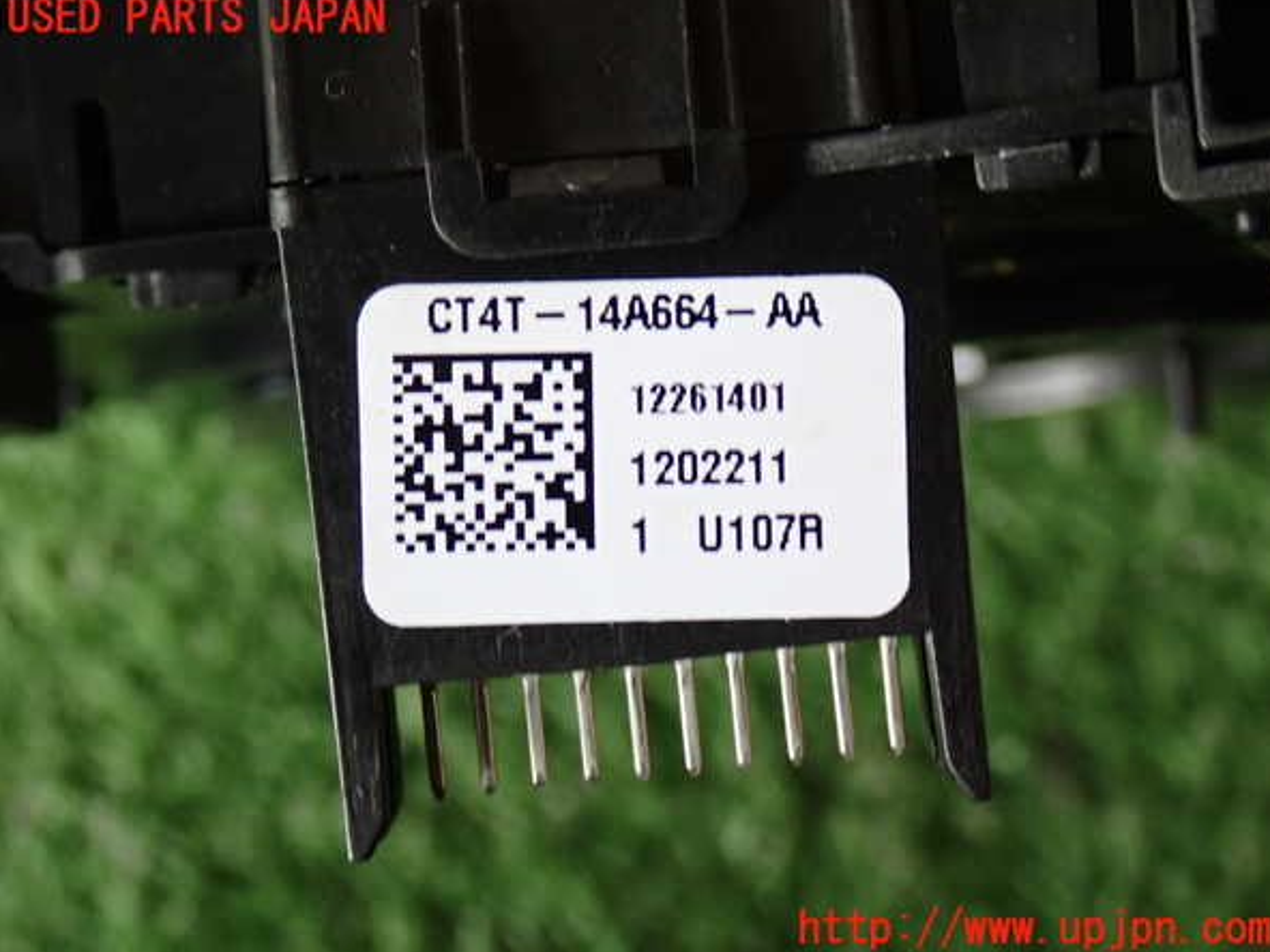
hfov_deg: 27.0
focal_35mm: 72
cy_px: 474
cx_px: 639
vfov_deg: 20.4
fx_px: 2642
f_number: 3.9
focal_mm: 12.73
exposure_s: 1/30
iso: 800
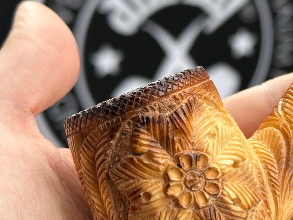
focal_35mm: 105
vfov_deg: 14.1
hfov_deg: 18.1
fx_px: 889
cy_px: 102
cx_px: 310
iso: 64
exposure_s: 1/467
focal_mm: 6.86
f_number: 1.78
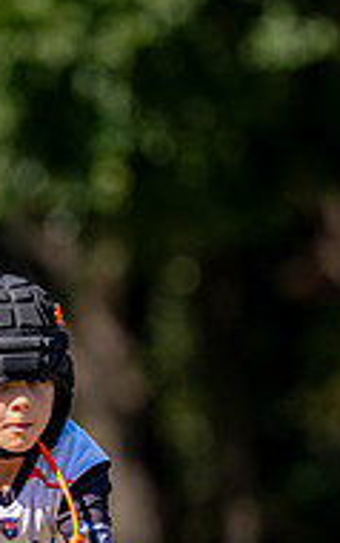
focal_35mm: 895
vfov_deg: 2.3
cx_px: -55
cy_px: 422
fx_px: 13249
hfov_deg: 1.5
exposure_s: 1/3200
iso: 160
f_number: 2.8
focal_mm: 200
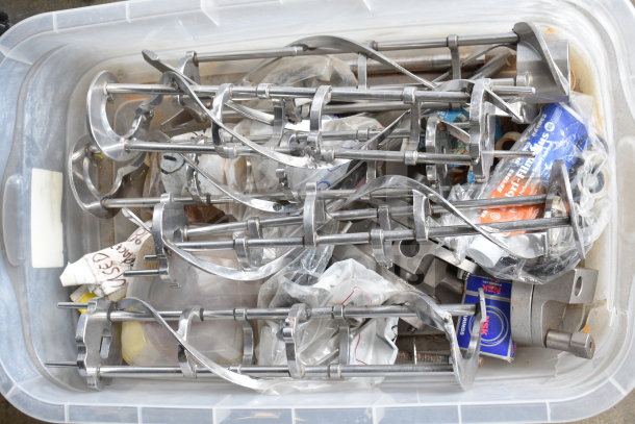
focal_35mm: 57
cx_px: 318
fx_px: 1006
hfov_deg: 35.0
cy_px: 212
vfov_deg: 23.8
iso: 200
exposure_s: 1/60
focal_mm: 38
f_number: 4.8
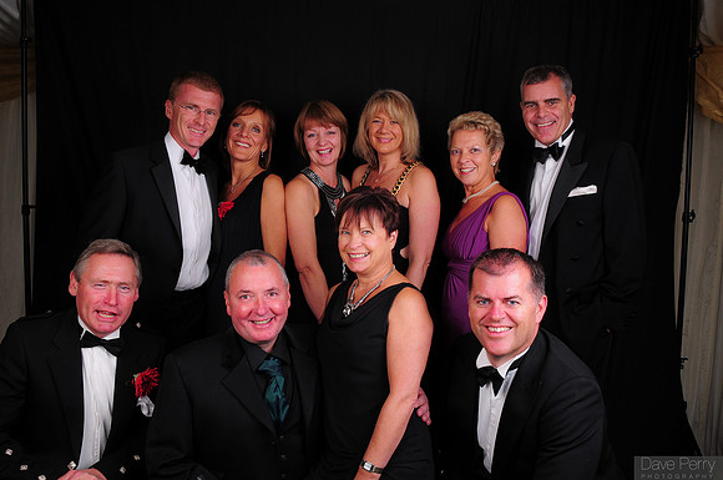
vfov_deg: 39.9
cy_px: 240
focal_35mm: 33
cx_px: 362
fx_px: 662
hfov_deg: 57.3
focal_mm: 22
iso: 200
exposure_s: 1/125
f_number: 8
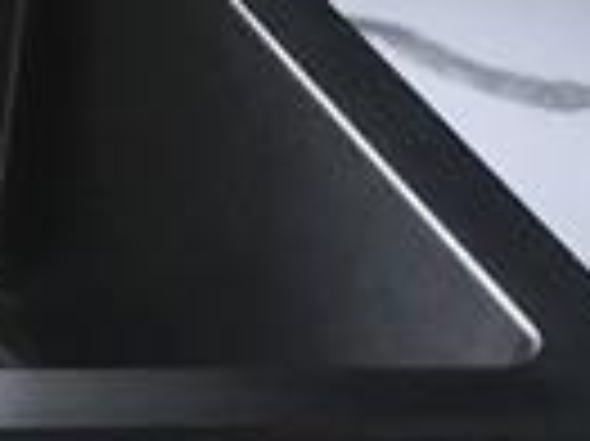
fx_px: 3729
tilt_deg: -13.1
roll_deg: -1.3
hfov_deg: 8.0
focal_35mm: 219
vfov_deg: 6.3
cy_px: -828
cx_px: -1040
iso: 20
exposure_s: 1/85
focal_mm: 3.99
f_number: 1.8
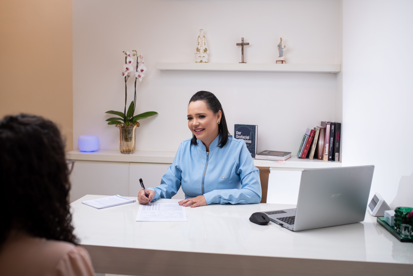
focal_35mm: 35
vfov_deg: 37.9
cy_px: 138
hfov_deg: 54.4
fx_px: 402
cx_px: 206
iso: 250
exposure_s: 1/200
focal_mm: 35
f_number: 2.8
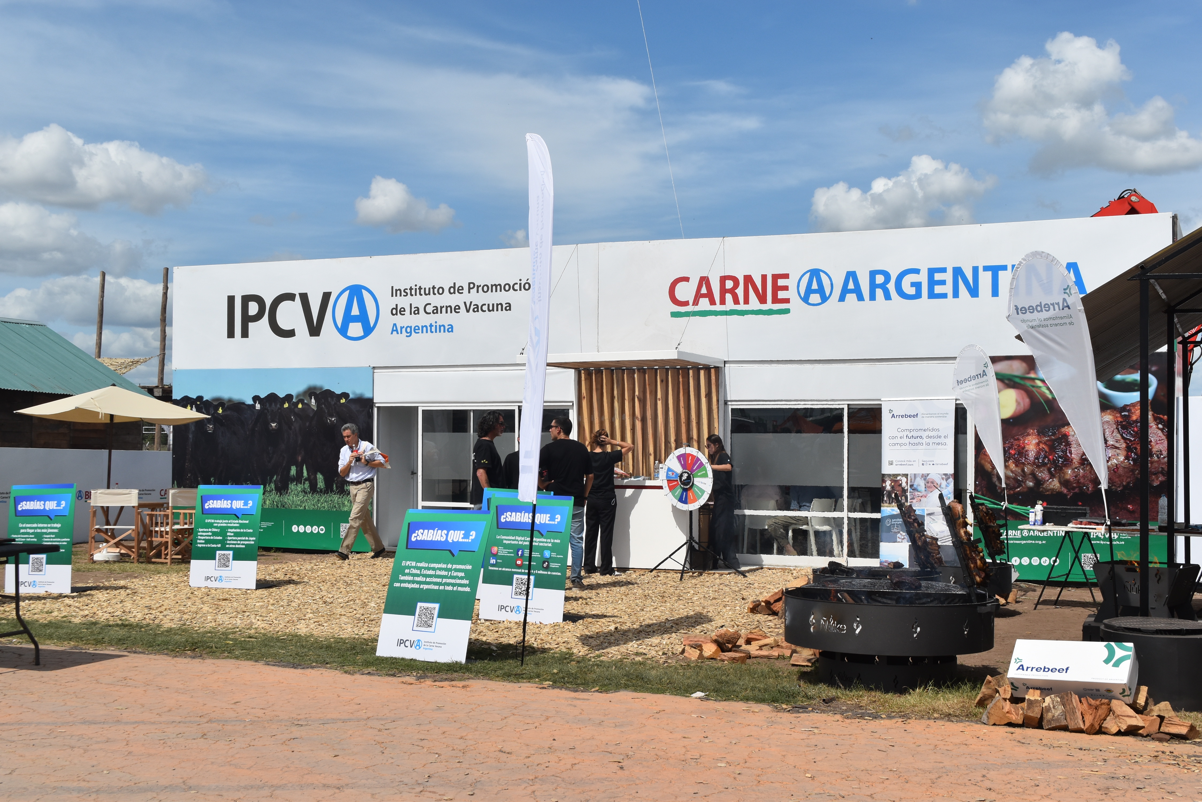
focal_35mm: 44
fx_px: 1453
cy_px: 401
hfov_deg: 45.0
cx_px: 601
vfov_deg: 30.9
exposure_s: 1/500
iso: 200
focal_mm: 29
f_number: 11
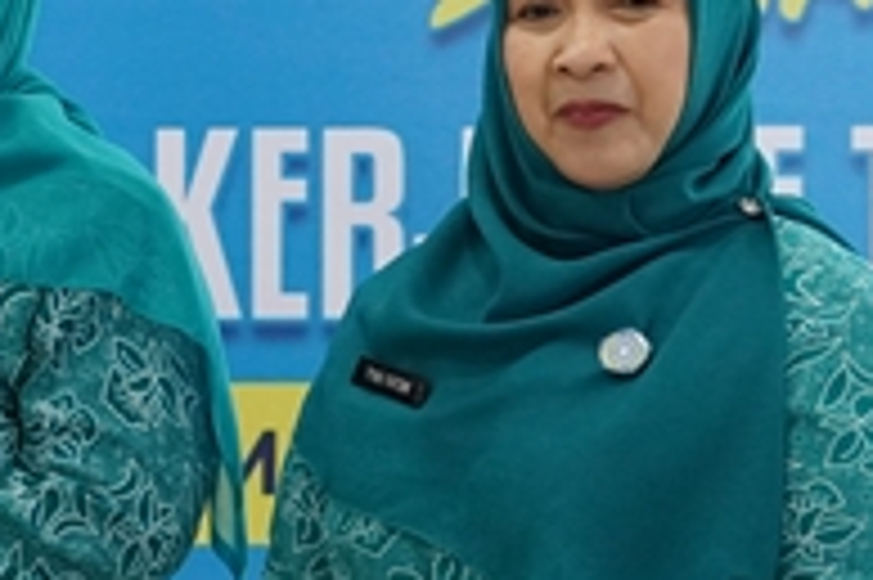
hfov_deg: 6.6
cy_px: 312
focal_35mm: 312
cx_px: -212
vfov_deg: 4.4
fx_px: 7551
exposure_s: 1/100
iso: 2500
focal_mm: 63
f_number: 4
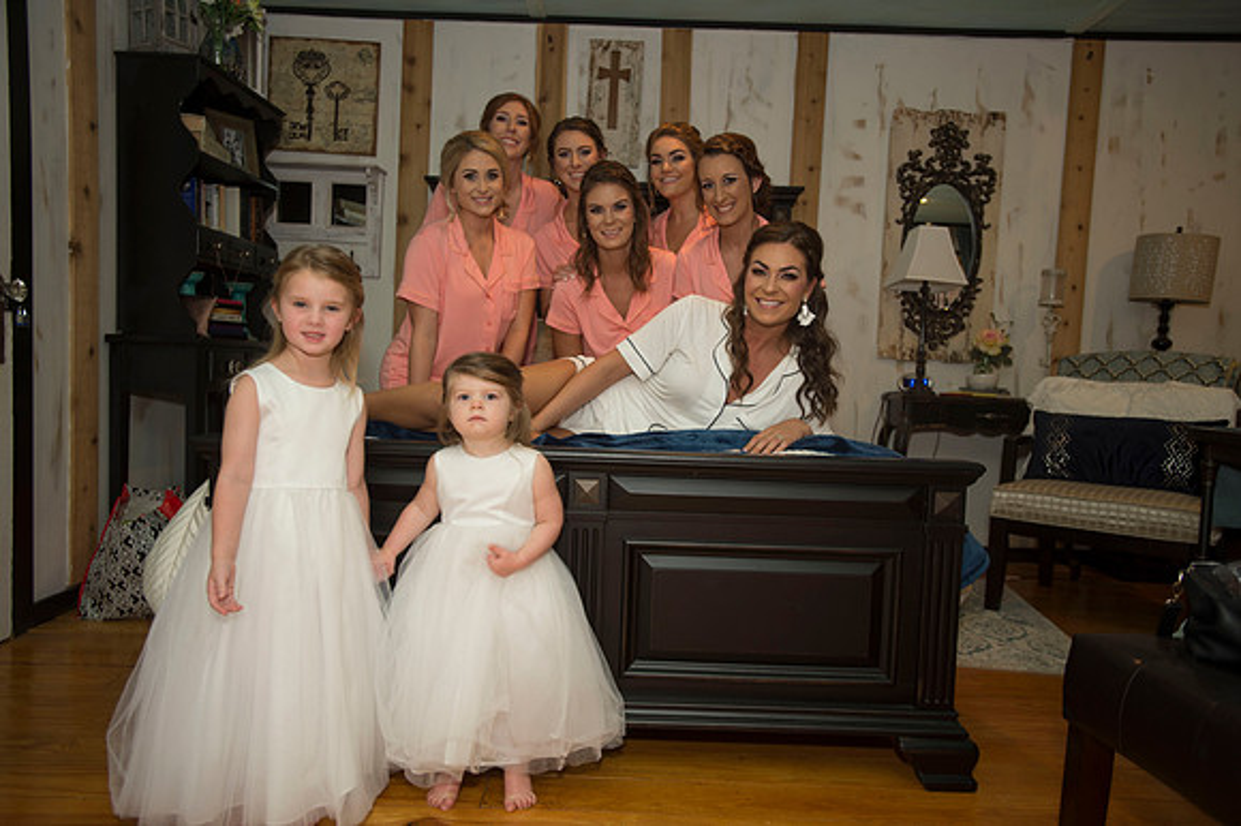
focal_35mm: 26
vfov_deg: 49.5
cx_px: 620
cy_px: 413
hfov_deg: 69.4
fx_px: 896
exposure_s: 1/125
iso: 320
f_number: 2.8
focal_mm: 26
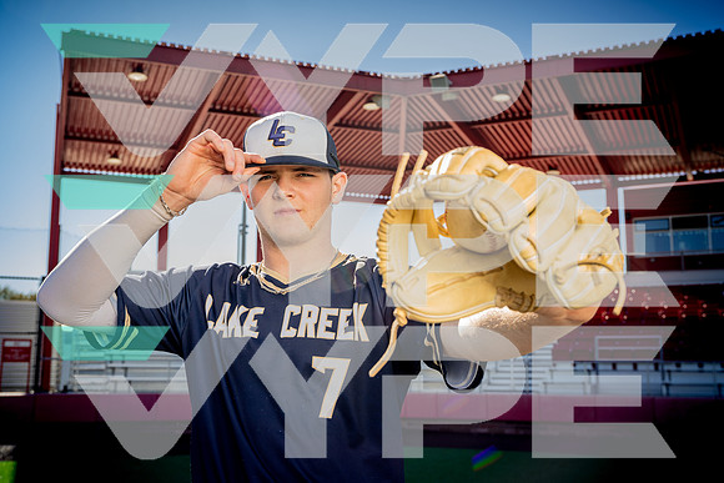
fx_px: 845
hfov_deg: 46.4
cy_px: 242
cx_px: 362
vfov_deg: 31.9
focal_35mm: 42
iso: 250
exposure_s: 1/250
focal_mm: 42
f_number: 7.1
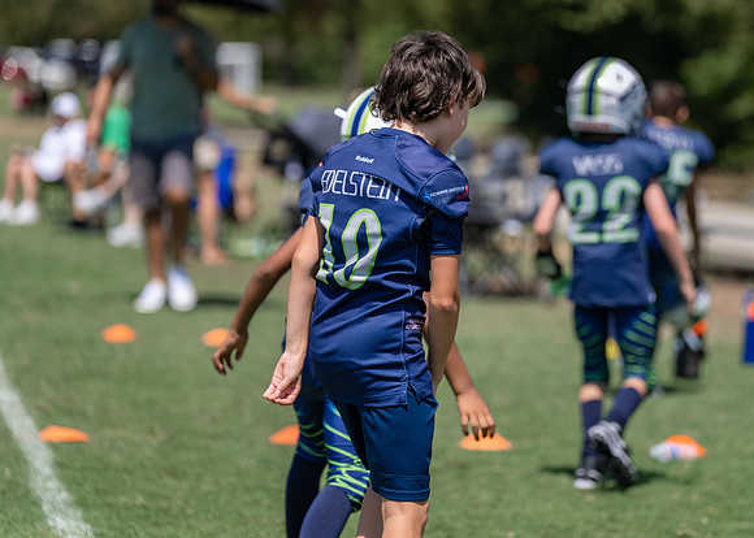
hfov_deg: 10.2
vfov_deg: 7.3
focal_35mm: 198
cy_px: 211
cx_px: 459
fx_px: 4241
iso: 100
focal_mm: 150
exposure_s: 1/2000
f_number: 2.8
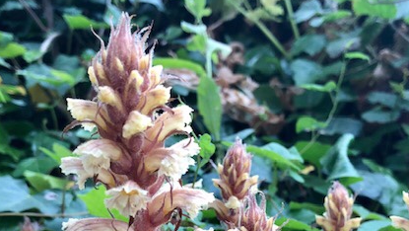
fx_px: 510
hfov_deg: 43.6
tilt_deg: -26.8
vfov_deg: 24.5
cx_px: 180
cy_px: 224
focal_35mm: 47
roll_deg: +5.8
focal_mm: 4
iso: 64
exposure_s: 1/120
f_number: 1.8
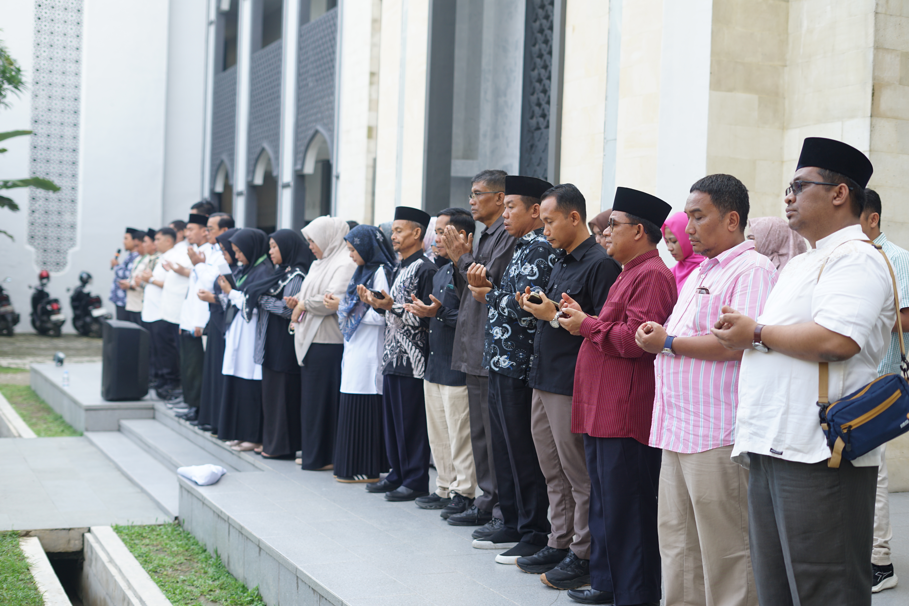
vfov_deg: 27.0
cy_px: 303
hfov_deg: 39.6
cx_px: 454
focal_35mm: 50
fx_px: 1262
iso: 125
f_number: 2.8
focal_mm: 50
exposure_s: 1/200
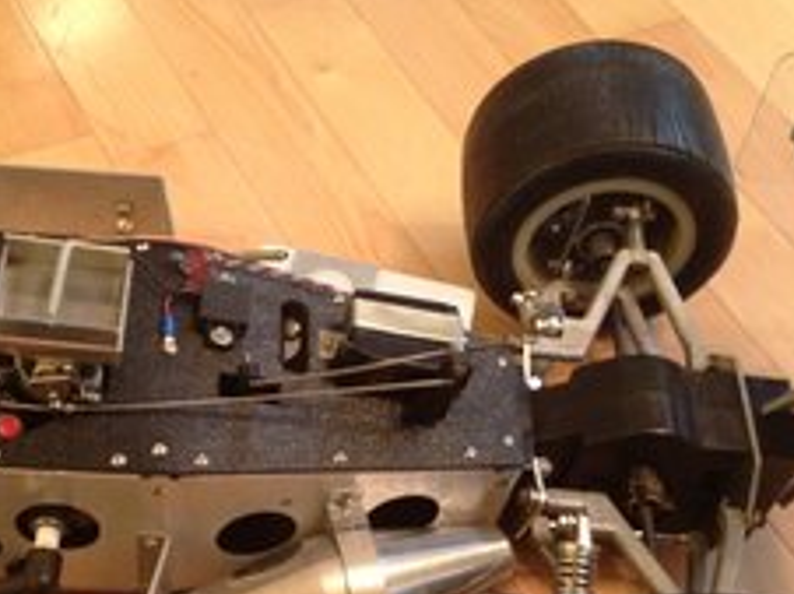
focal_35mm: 62
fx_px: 1421
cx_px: 292
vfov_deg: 23.2
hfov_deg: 31.1
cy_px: 496
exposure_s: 1/17
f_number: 2.4
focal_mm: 4.28
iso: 400
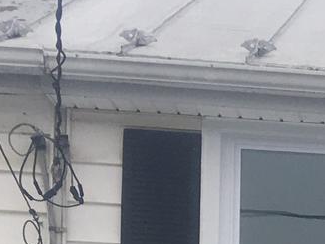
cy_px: 672
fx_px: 1710
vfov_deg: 7.4
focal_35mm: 182
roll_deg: -1.1
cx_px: 746
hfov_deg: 9.7
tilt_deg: +2.9
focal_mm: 4.15
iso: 25
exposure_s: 1/306
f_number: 2.2
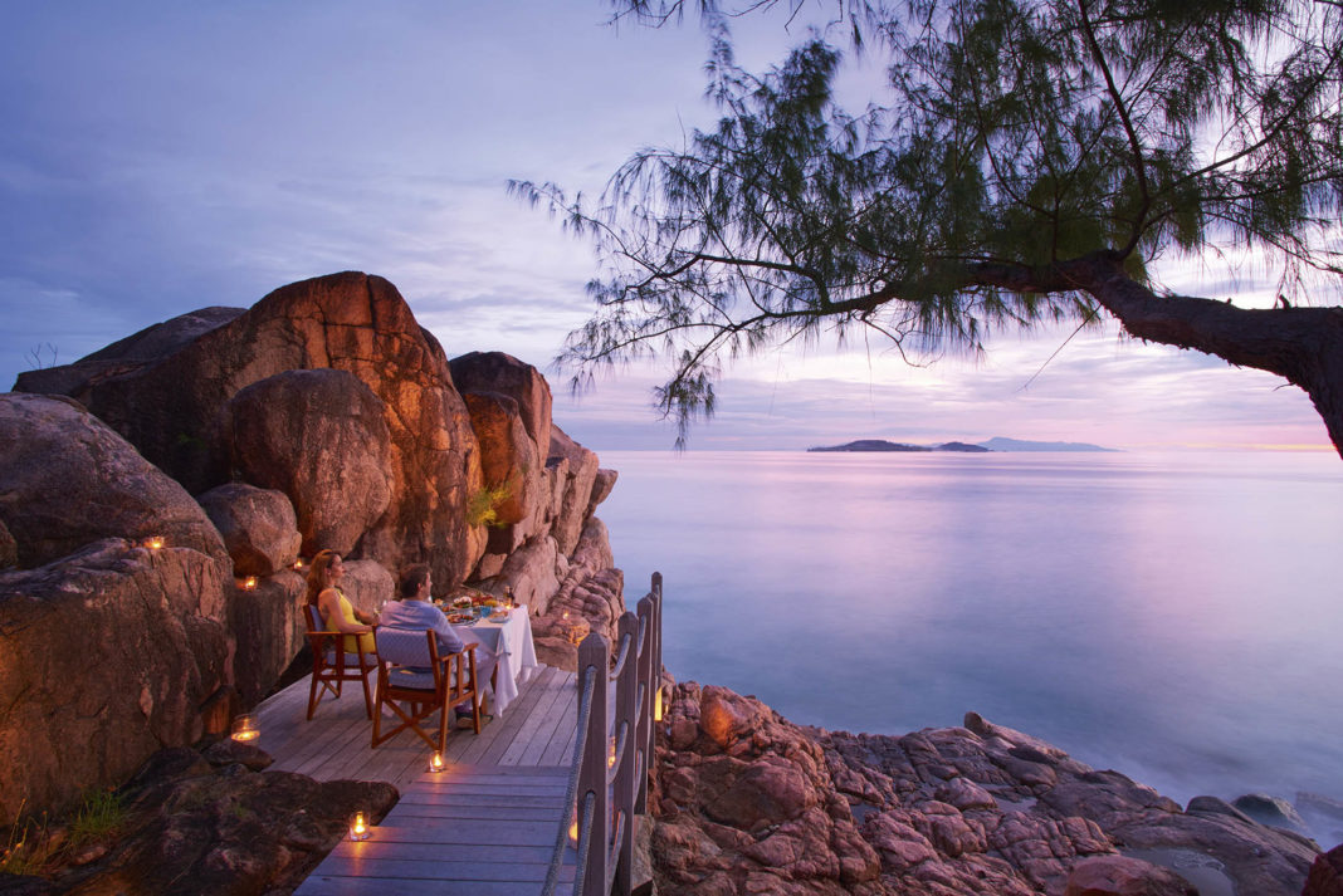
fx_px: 746
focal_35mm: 20
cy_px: 448
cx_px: 672
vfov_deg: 62.0
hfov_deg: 84.0
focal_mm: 20
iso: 200
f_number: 22
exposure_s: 8
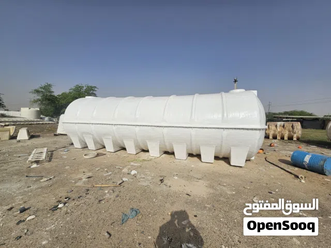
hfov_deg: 106.2
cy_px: 124
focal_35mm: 13
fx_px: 124
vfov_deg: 89.9
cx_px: 166
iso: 50
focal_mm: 2.2
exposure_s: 1/6766
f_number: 2.2
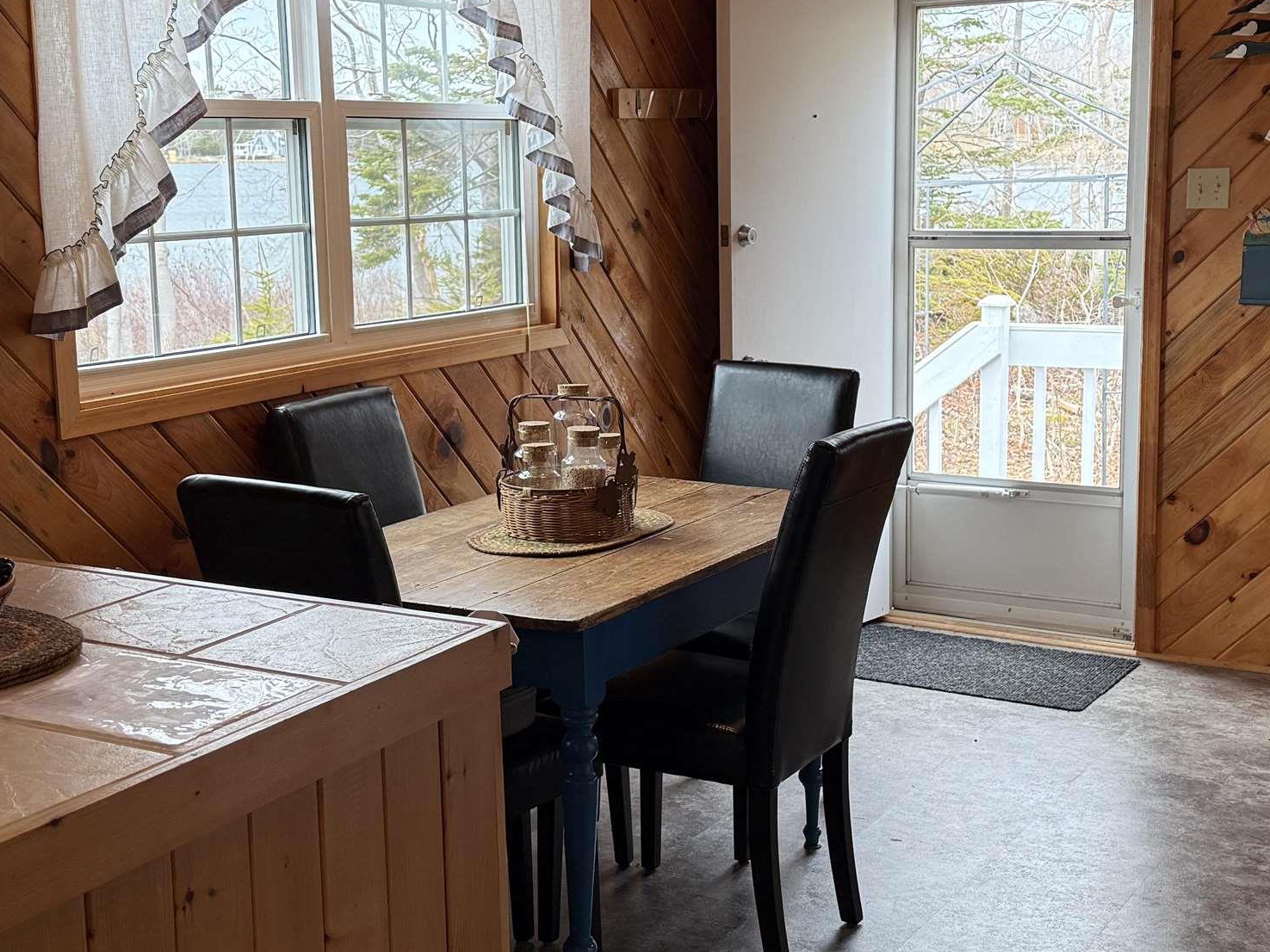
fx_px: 1834
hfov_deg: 38.2
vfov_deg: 29.1
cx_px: 623
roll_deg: +0.8
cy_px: 446
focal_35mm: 50
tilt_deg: -9.2
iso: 125
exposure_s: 1/224
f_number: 1.78
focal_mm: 6.76
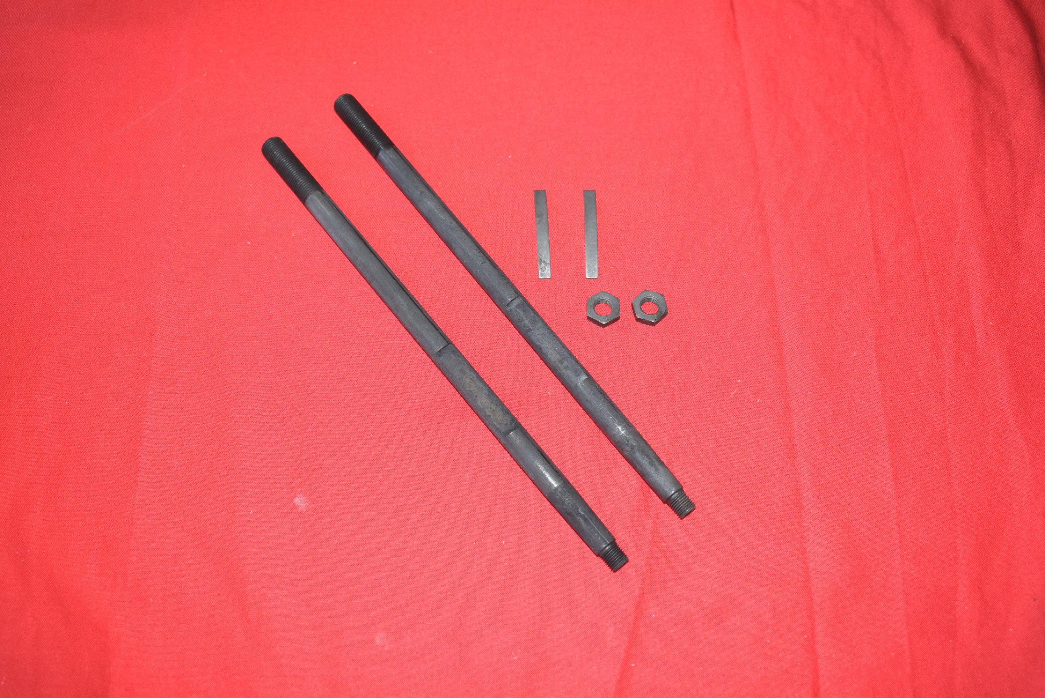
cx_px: 522
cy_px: 349
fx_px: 1002
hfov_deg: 55.1
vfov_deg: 38.4
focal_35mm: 34
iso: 800
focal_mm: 23
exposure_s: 1/160
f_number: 5.6
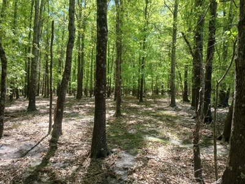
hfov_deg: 67.3
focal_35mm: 26
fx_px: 184
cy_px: 92
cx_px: 122
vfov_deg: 53.1
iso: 32
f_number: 1.8
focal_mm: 3.98
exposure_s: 1/120
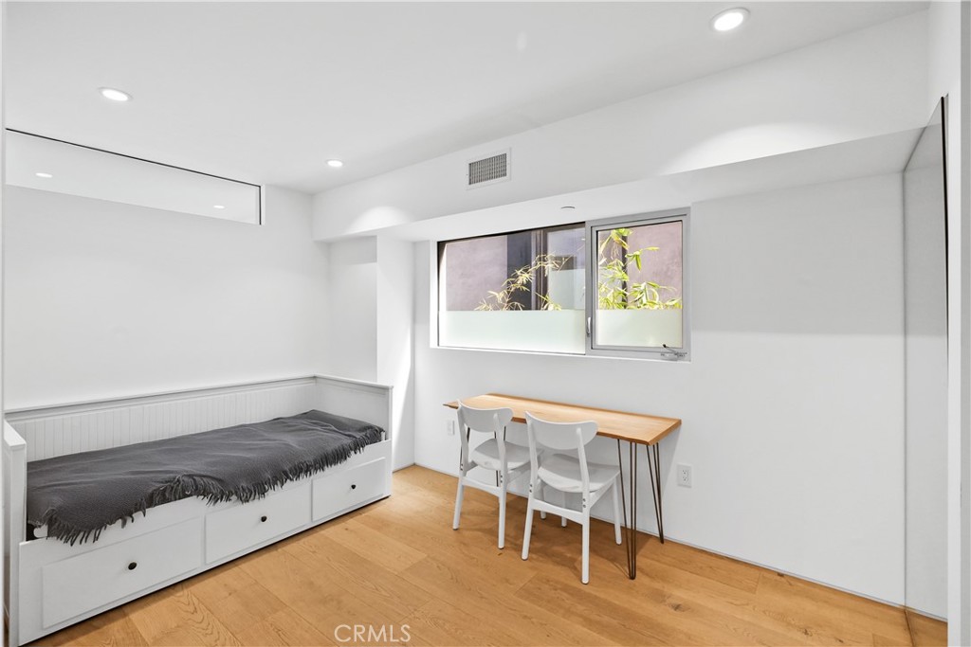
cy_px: 324
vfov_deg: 73.8
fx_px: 432
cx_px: 486
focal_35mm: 16
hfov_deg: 96.7
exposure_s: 1/25
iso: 5000
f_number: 10
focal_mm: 16
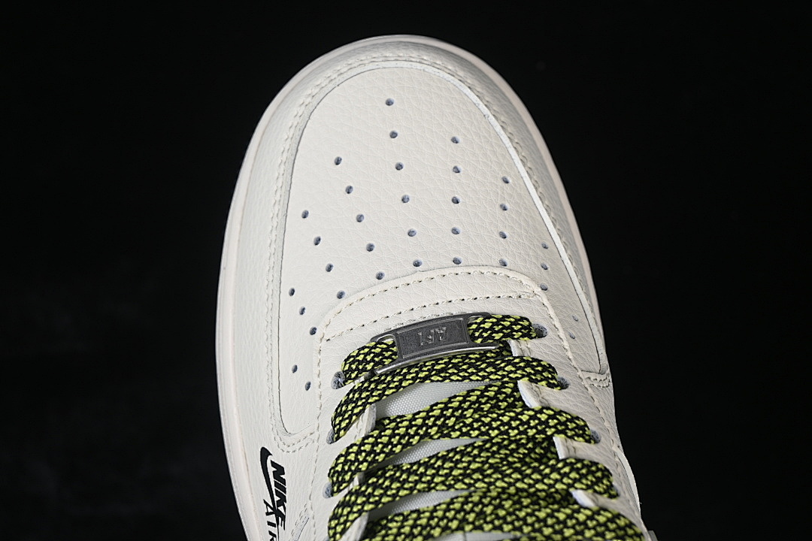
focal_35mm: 75
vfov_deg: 18.2
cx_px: 406
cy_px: 270
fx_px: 1692
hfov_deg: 27.0
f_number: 7.1
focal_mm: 50
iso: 160
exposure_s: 1/80
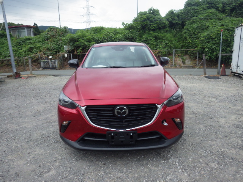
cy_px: 91
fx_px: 175
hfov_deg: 69.4
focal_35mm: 25
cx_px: 122
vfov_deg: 54.9
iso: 250
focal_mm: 4.5
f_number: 7.9
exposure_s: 1/200
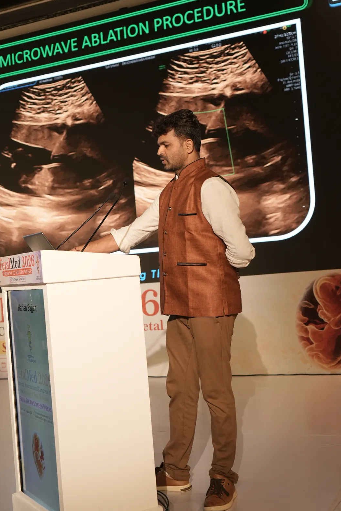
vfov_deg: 39.6
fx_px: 710
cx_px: 160
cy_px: 264
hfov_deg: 27.0
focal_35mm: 50
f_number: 4
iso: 1000
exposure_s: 1/160
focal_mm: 41
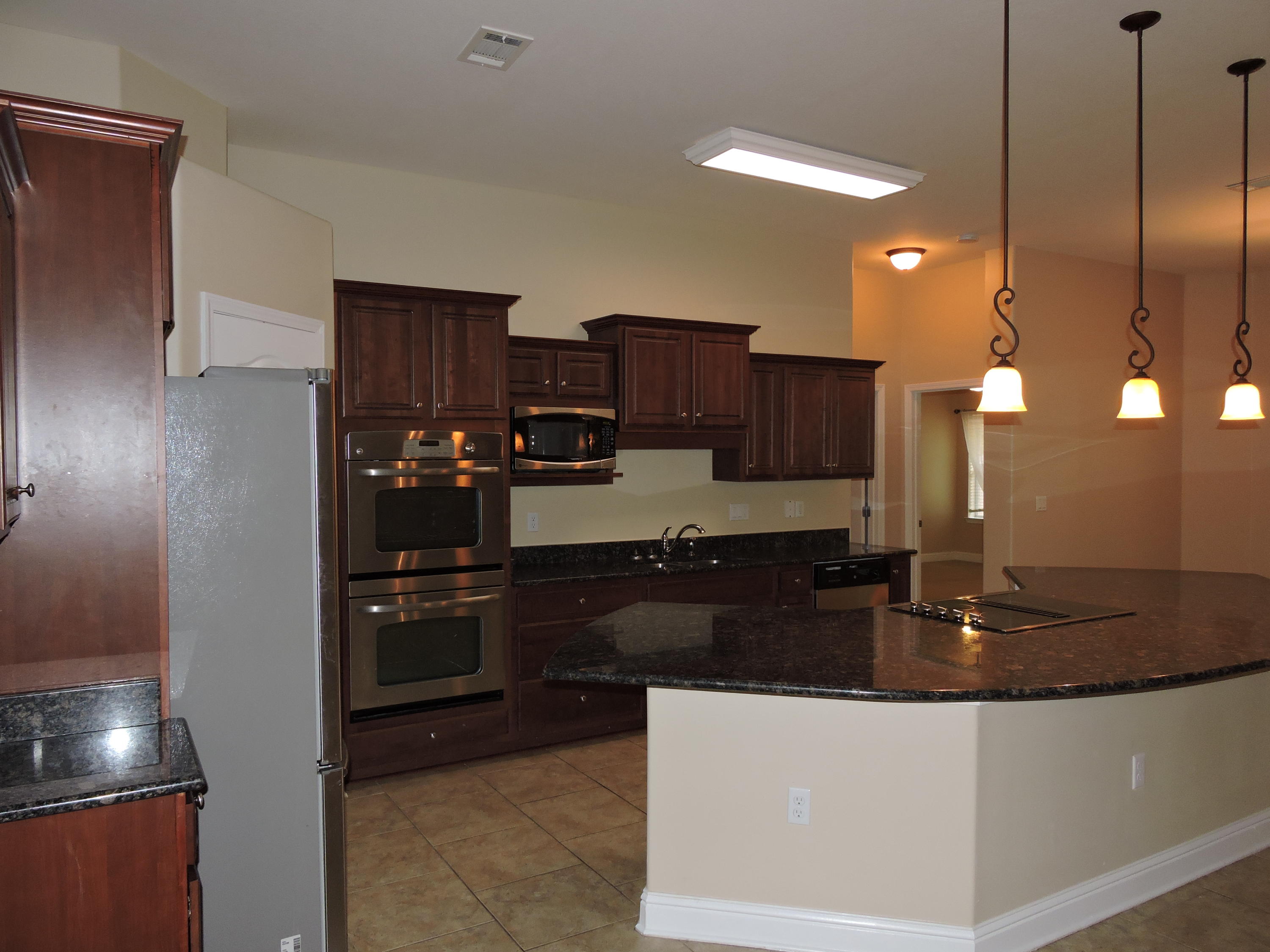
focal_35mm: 24
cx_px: 635
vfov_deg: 56.8
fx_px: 881
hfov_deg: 71.6
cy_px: 476
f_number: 3.3
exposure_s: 1/30
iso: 200
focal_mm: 4.3
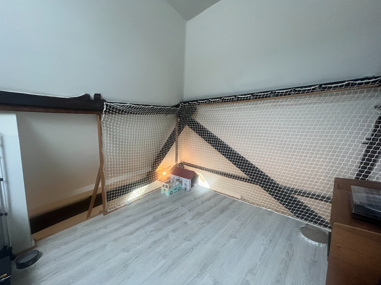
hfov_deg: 106.2
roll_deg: -0.4
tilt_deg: -6.4
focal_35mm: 13
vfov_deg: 89.9
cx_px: 190
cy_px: 142
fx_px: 143
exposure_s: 1/50
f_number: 1.8
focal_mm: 1.57
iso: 320
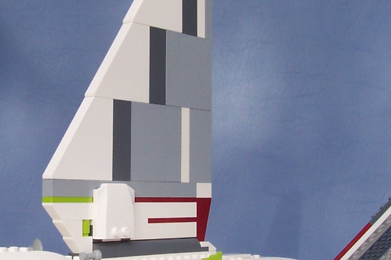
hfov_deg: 24.5
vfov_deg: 16.6
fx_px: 890
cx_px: 95
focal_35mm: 82
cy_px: 170
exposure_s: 1/180
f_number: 5.6
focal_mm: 5.6
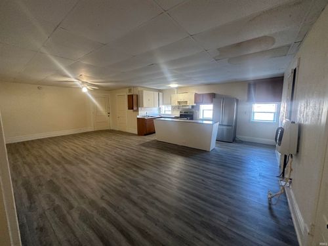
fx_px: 133
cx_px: 164
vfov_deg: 85.7
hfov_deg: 102.1
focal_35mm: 14
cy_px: 123
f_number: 2.2
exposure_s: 1/60
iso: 320
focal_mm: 2.22
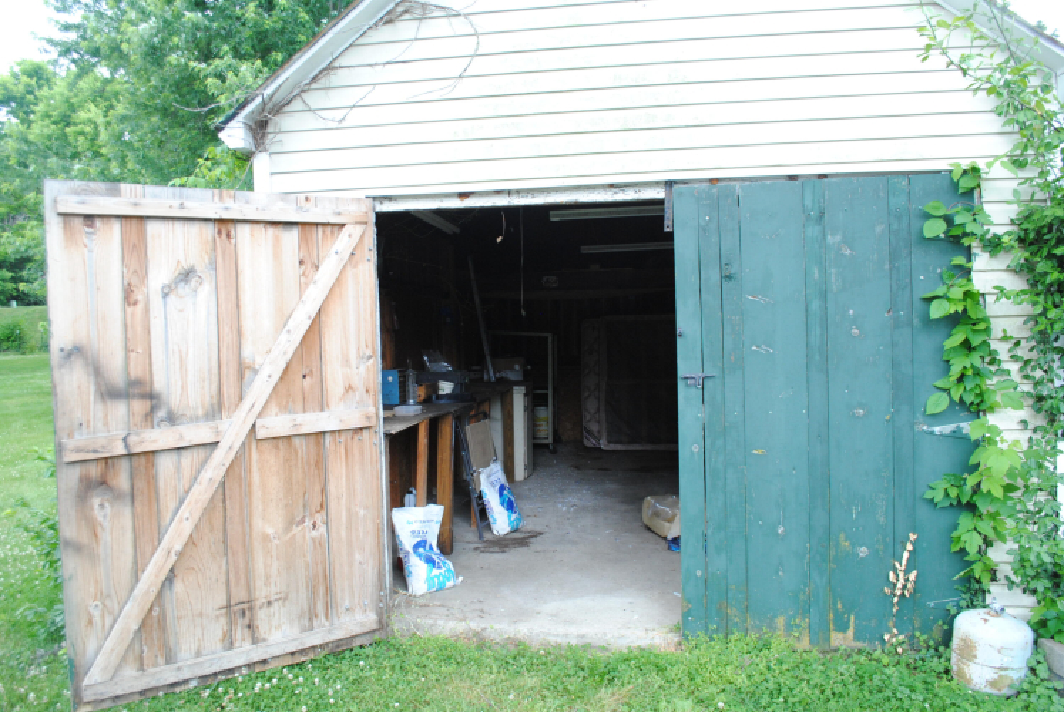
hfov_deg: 67.3
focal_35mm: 27
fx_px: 799
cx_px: 532
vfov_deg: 48.0
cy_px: 356
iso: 400
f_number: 5.6
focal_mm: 18
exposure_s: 1/125
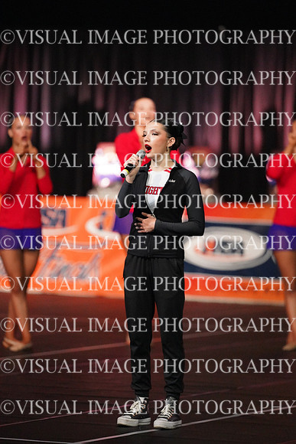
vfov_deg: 6.9
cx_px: 148
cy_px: 222
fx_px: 3698
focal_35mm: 300
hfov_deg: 4.6
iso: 16000
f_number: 3.2
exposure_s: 1/1250
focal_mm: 300
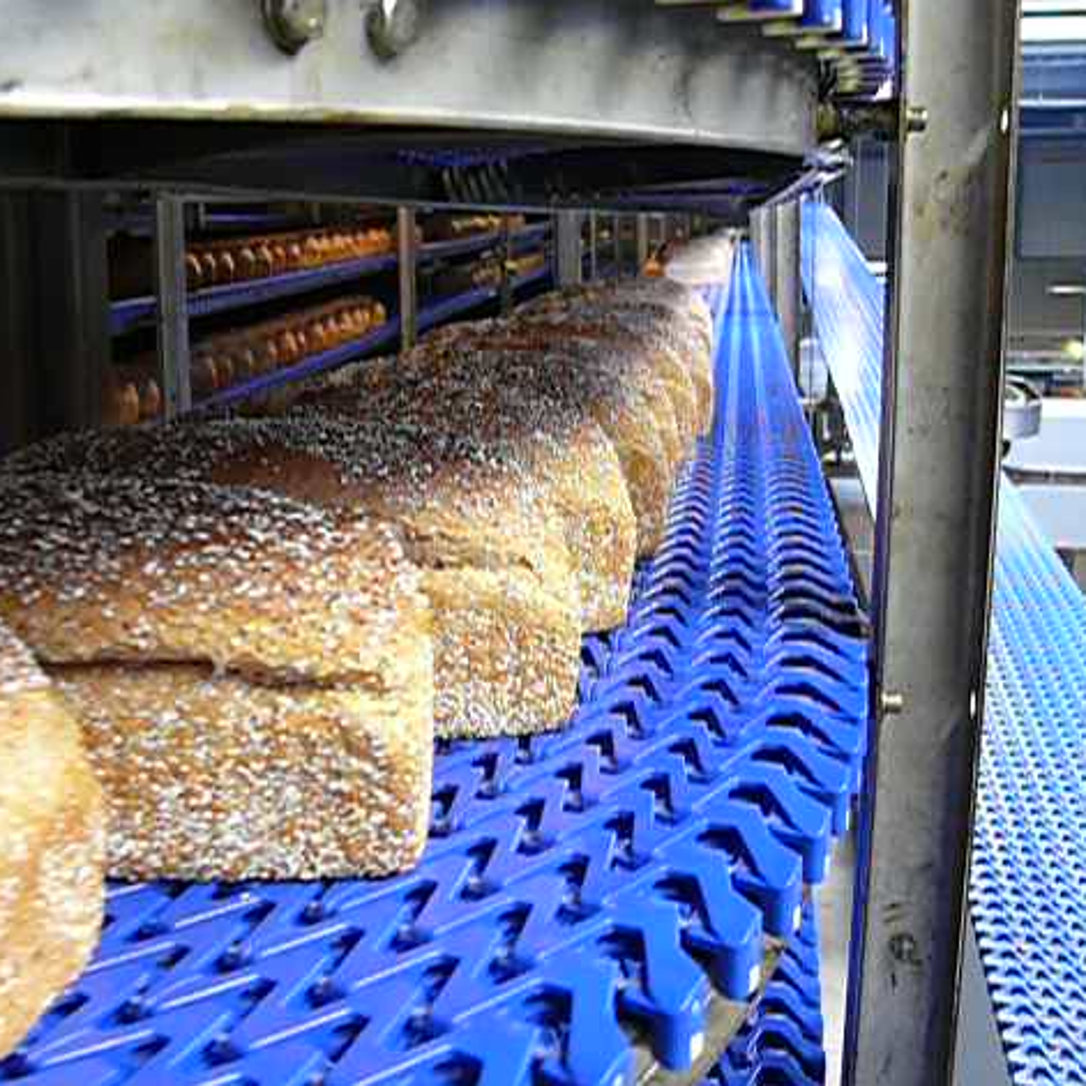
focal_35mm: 42
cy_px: 535
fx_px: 1491
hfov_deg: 39.7
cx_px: 397
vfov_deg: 40.0
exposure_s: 1/30
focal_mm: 7.4
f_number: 2.8
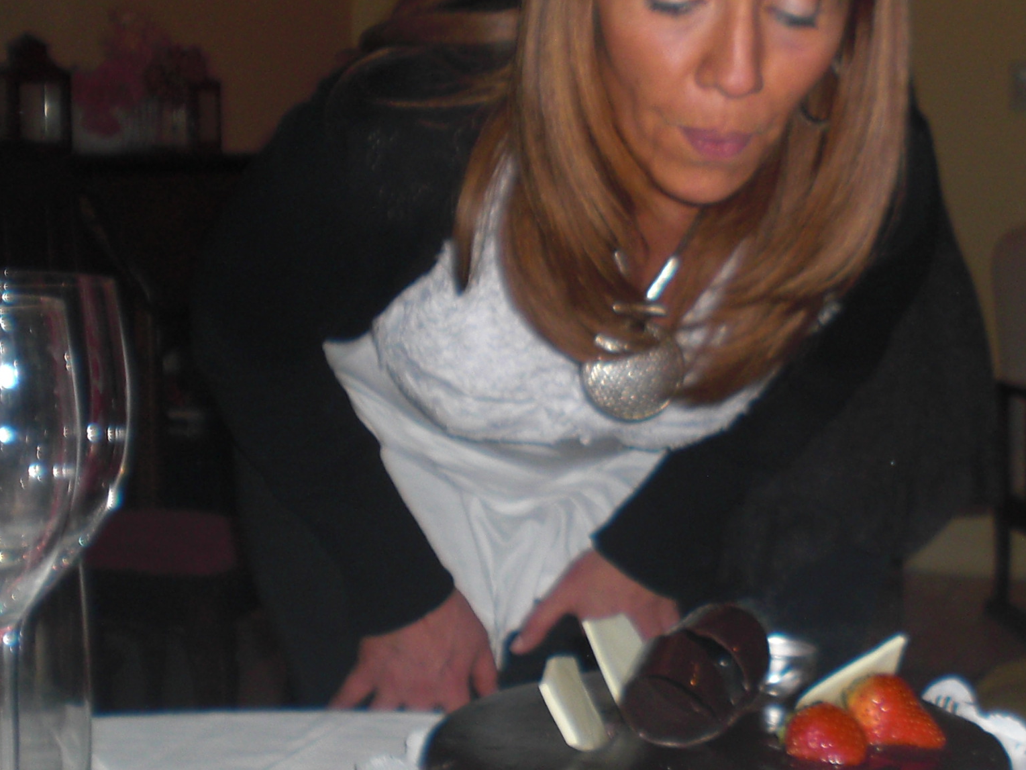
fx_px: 2075
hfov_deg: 27.4
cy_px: 340
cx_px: 777
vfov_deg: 21.0
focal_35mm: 70
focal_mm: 6.3
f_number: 3.1
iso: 100
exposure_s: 1/60
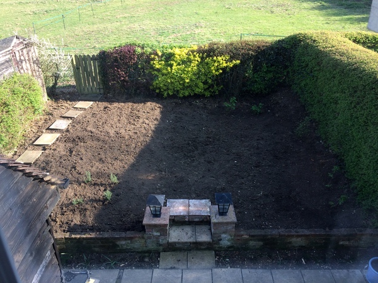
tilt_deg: -27.4
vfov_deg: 48.2
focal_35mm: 29
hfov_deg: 61.7
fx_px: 317
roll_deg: +0.6
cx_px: 189
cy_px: 142
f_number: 2.2
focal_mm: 4.15
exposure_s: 1/229
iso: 32
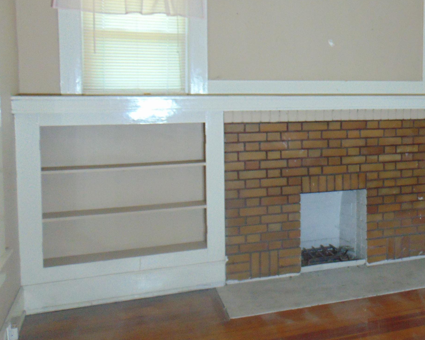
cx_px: 352
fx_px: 516
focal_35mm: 41
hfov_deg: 42.4
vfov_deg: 36.3
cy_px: 128
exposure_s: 1/30
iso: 200
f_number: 3
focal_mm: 4.5
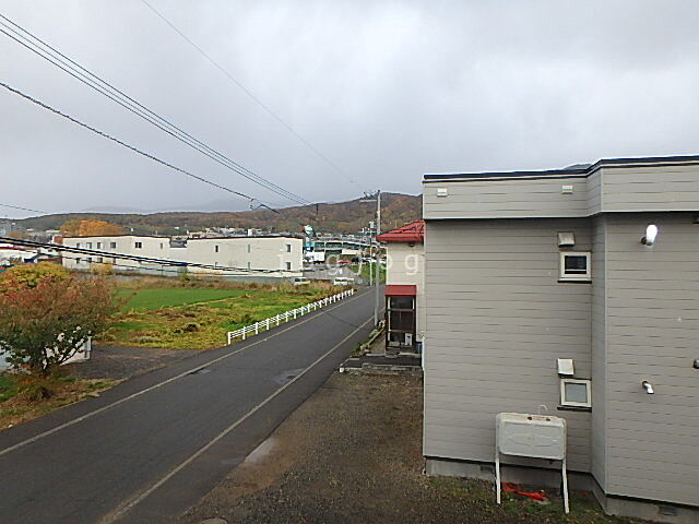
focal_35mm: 21
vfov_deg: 63.4
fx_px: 424
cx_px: 350
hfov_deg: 79.0
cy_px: 262
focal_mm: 3.7
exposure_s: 1/125
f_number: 3.5
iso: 125
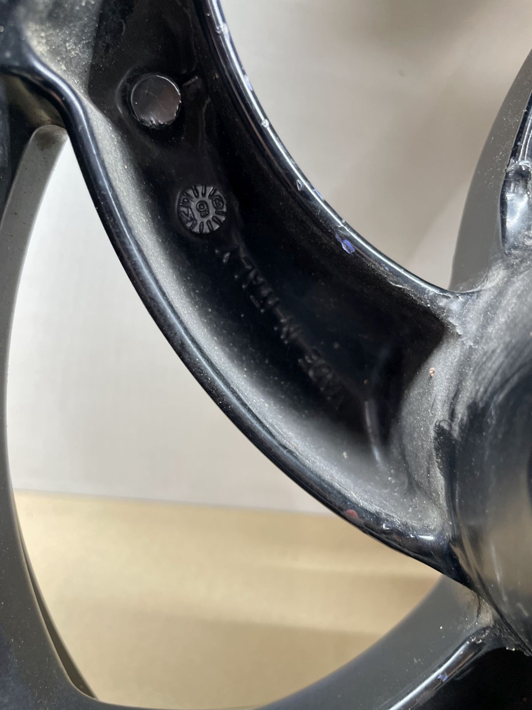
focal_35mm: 26
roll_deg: -5.3
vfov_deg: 67.3
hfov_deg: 53.1
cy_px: 355
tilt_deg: -38.0
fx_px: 533
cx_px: 266
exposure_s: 1/50
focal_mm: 4.2
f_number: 1.6
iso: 125
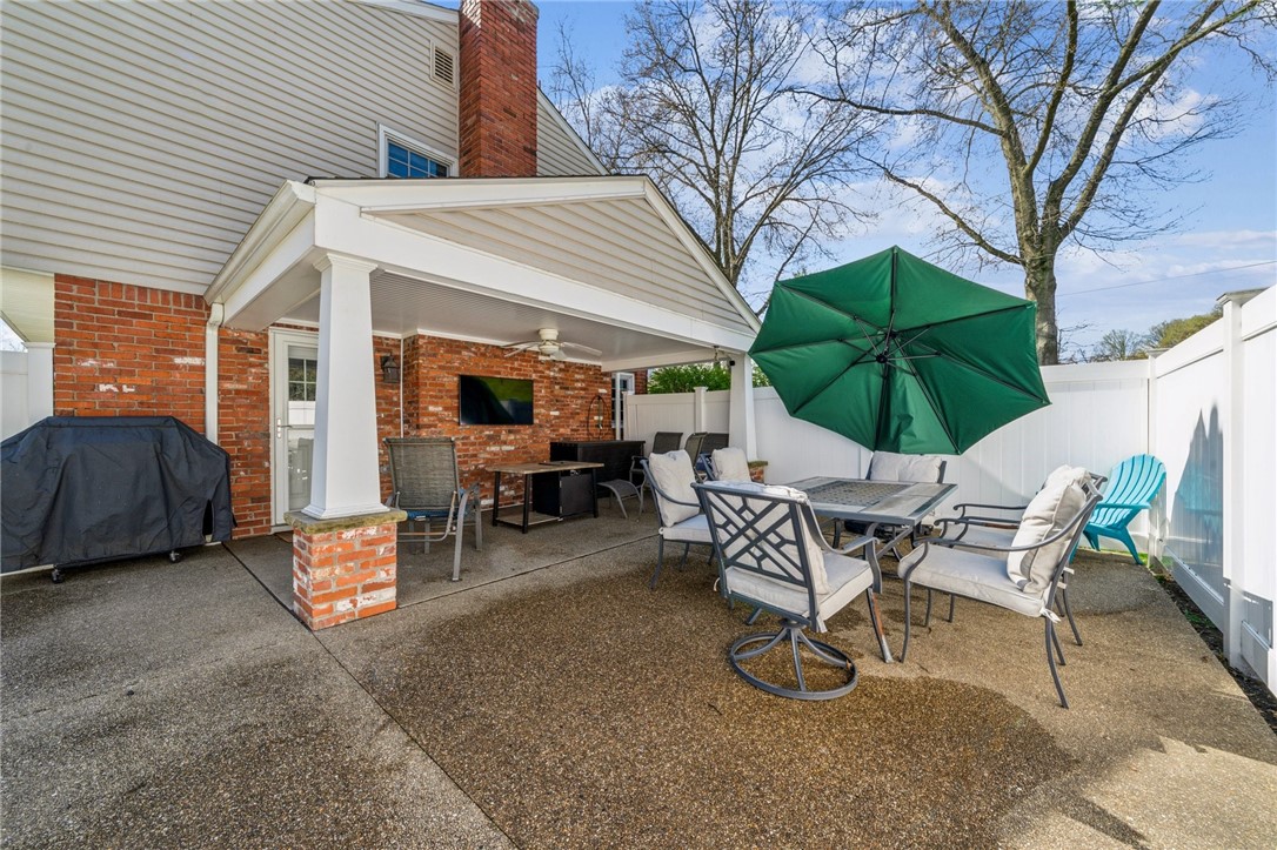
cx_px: 638
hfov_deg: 108.4
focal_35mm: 13
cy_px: 425
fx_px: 461
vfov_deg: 85.4
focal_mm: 13
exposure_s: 1/30
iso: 50
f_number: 11
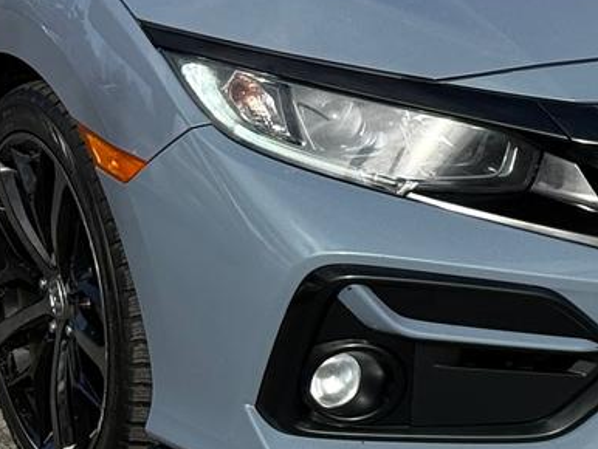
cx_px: 352
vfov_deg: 9.3
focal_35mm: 159
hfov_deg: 12.4
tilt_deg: -10.4
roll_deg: -2.5
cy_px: -17
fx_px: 2748
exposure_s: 1/4098
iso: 100
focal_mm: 6.76
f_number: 1.78
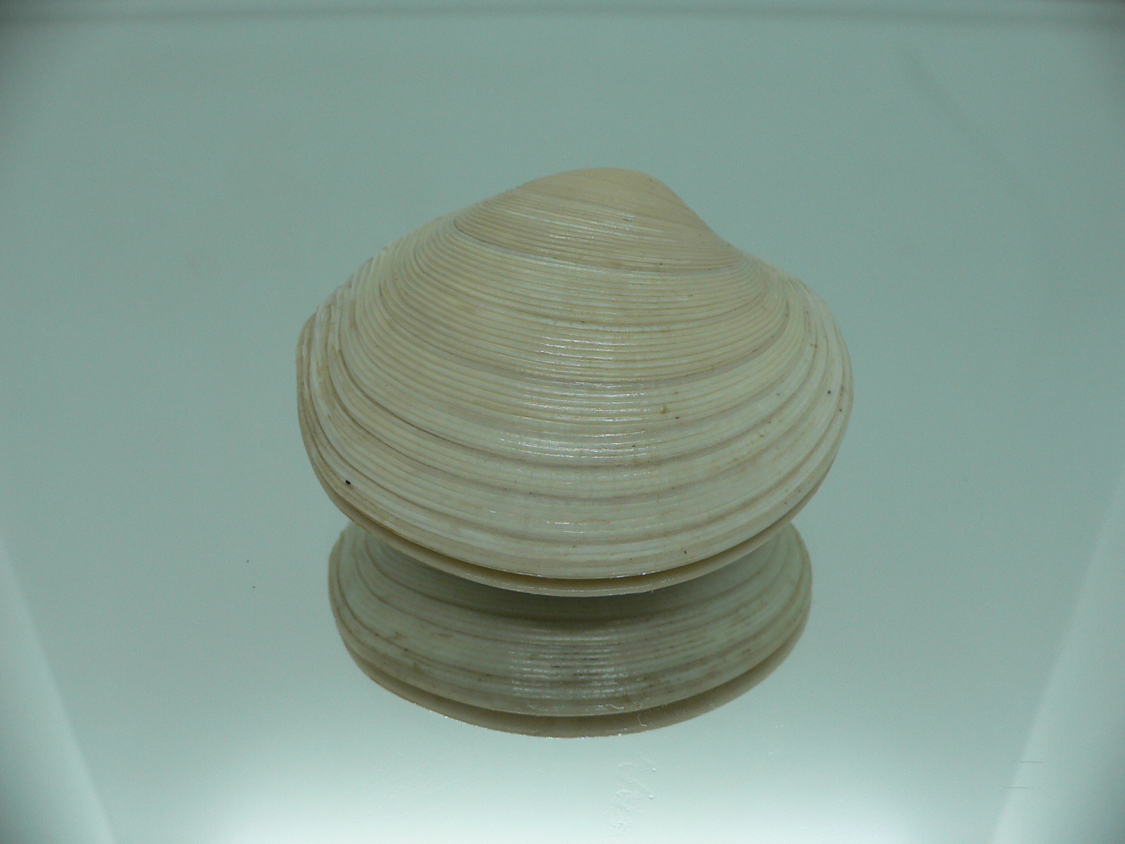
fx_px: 1137
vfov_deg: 40.7
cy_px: 422
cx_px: 562
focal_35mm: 35
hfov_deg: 52.6
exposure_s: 1/60
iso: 80
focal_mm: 4.6
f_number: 2.8
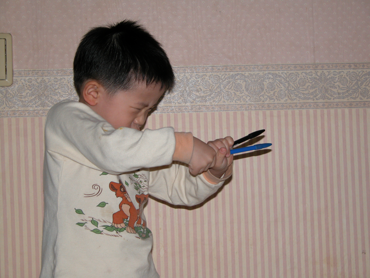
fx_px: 823
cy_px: 139
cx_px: 185
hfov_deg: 25.3
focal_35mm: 77
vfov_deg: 19.1
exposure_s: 1/125
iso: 100
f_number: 3.4
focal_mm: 19.9
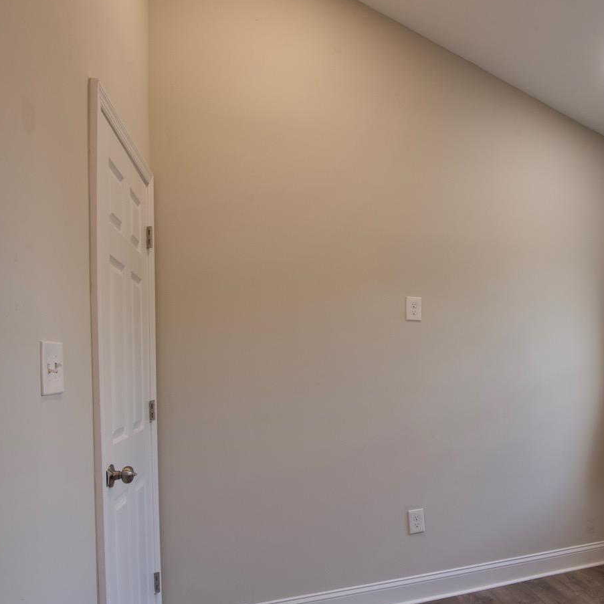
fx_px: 533
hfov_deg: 52.3
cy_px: 373
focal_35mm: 27
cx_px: 539
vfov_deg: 58.4
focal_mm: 14
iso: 320
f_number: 13
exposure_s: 1/5
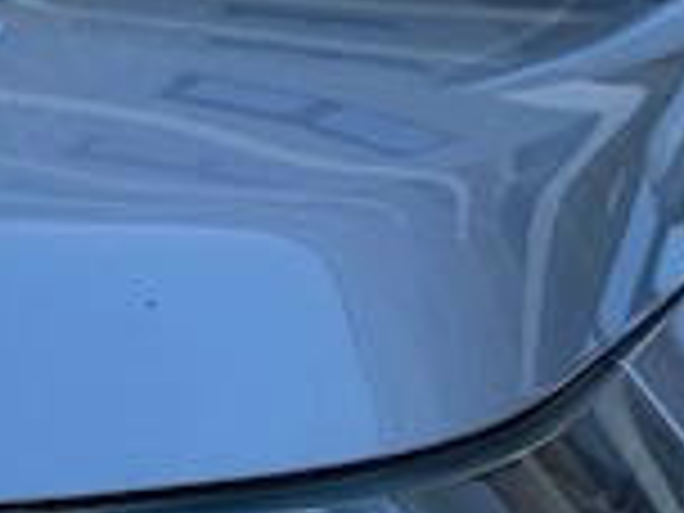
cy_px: 747
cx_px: -396
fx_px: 1877
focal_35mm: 95
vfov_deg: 14.6
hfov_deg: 18.0
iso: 80
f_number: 1.78
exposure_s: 1/1618
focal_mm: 6.76
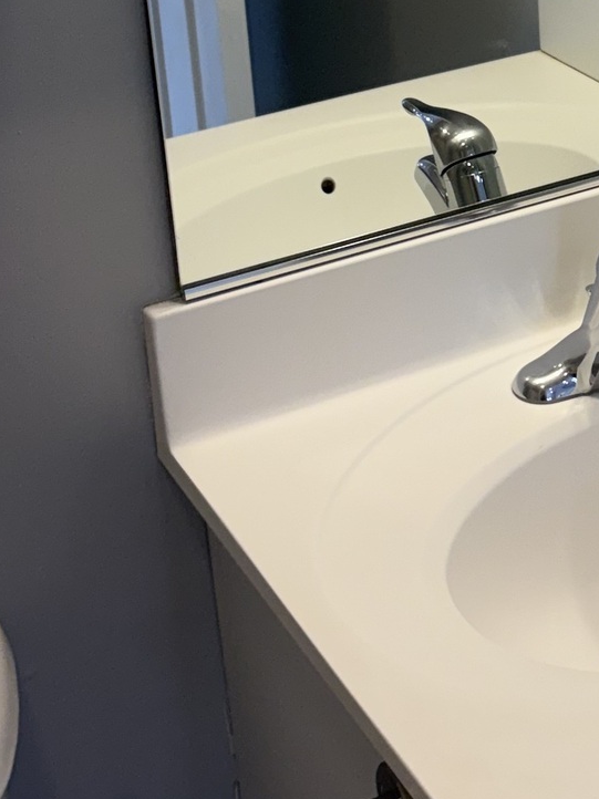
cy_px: 24
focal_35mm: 83
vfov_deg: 22.8
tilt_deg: -18.9
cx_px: 662
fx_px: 1916
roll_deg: +1.7
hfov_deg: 17.2
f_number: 1.6
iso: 64
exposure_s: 1/120
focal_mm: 5.96
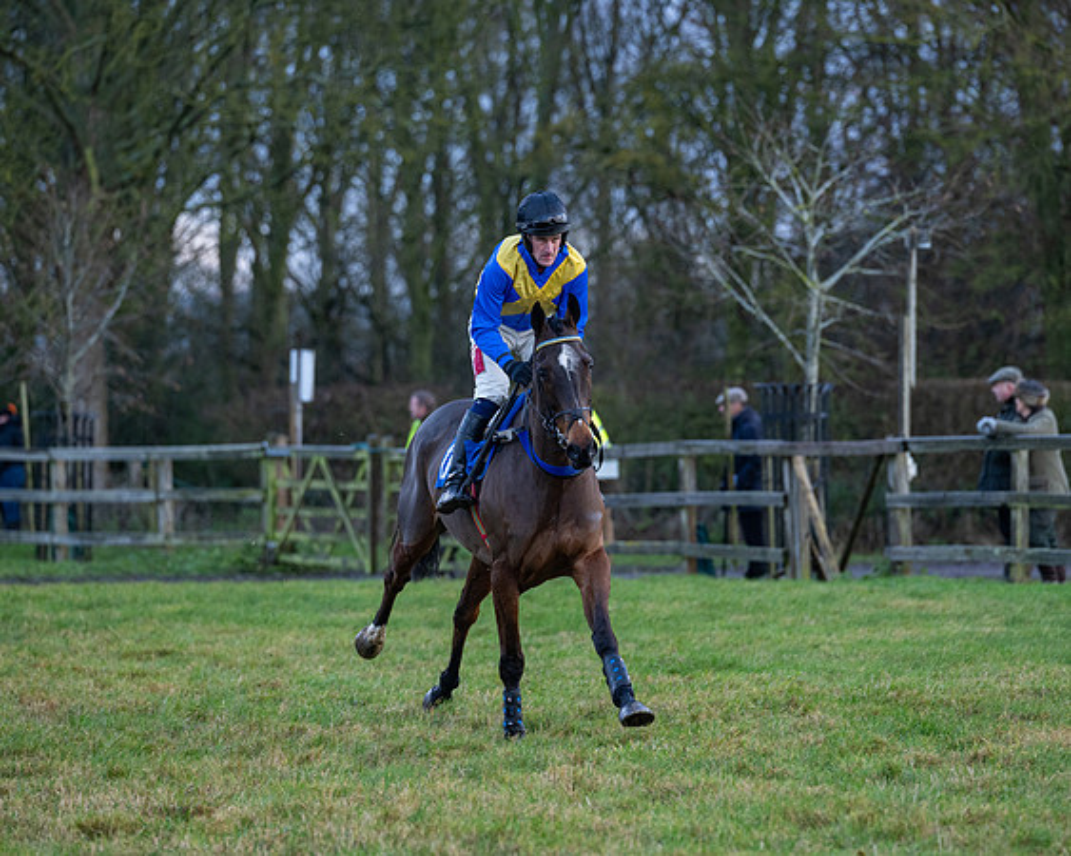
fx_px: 7137
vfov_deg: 6.9
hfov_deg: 8.6
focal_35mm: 225
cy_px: 428
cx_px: 554
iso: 800
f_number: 4
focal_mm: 200
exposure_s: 1/500
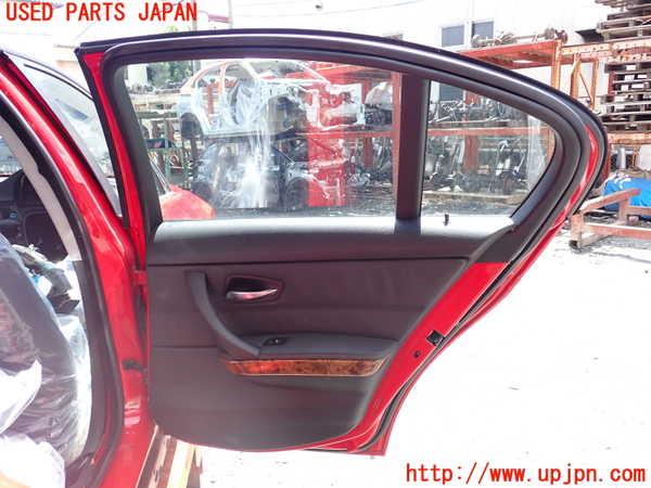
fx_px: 564
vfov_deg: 46.8
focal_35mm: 30
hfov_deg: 60.0
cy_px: 244
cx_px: 326
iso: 100
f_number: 3.2
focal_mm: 5.4
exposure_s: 1/160
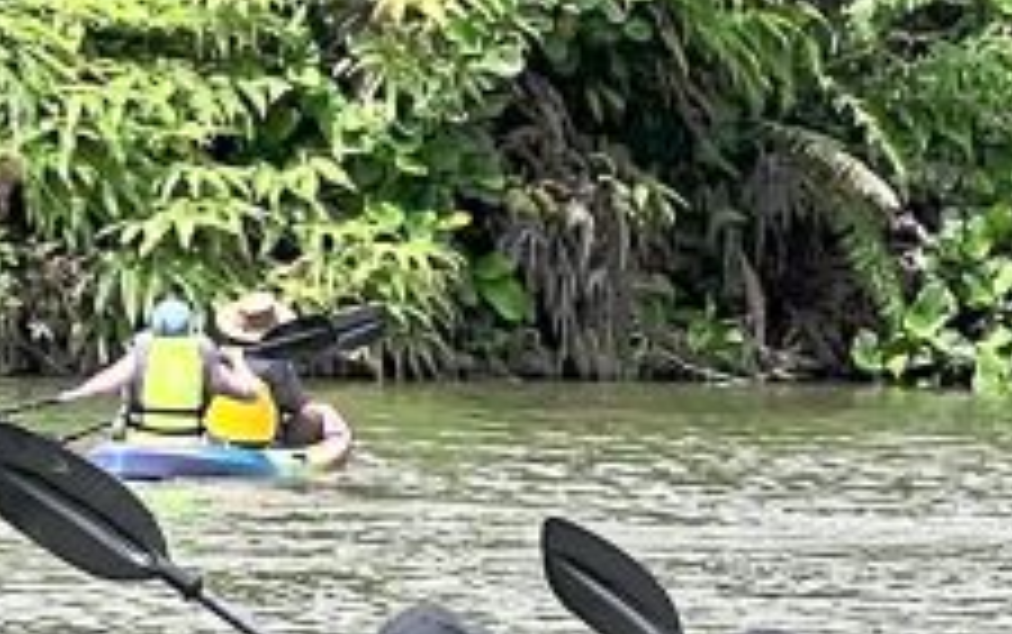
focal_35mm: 449
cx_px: 958
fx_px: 12393
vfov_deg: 2.9
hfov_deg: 4.7
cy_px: 688
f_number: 2.8
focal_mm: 9
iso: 32
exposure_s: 1/544
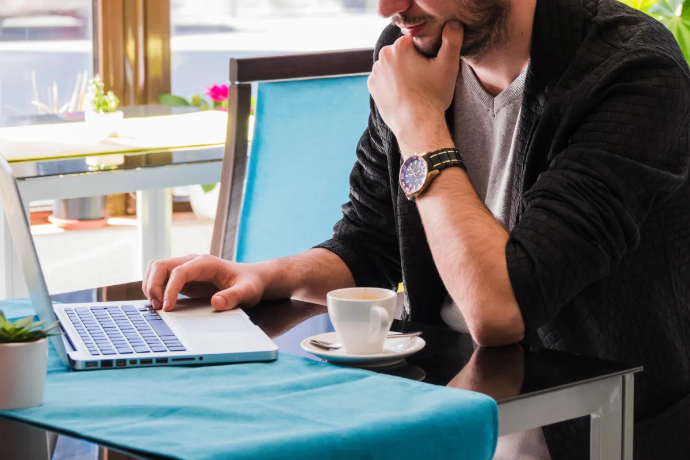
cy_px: 230
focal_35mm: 131
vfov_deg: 10.5
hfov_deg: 15.6
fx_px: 2511
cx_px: 345
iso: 100
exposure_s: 1/20
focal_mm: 47.94
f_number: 4
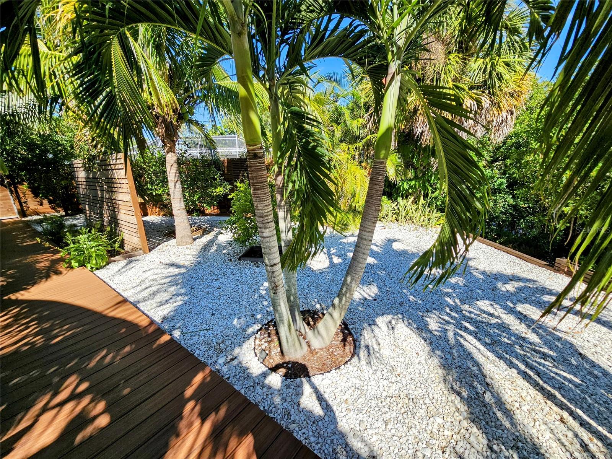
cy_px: 230
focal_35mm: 13
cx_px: 306
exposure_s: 1/1441
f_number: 2.2
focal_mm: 2.2
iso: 50
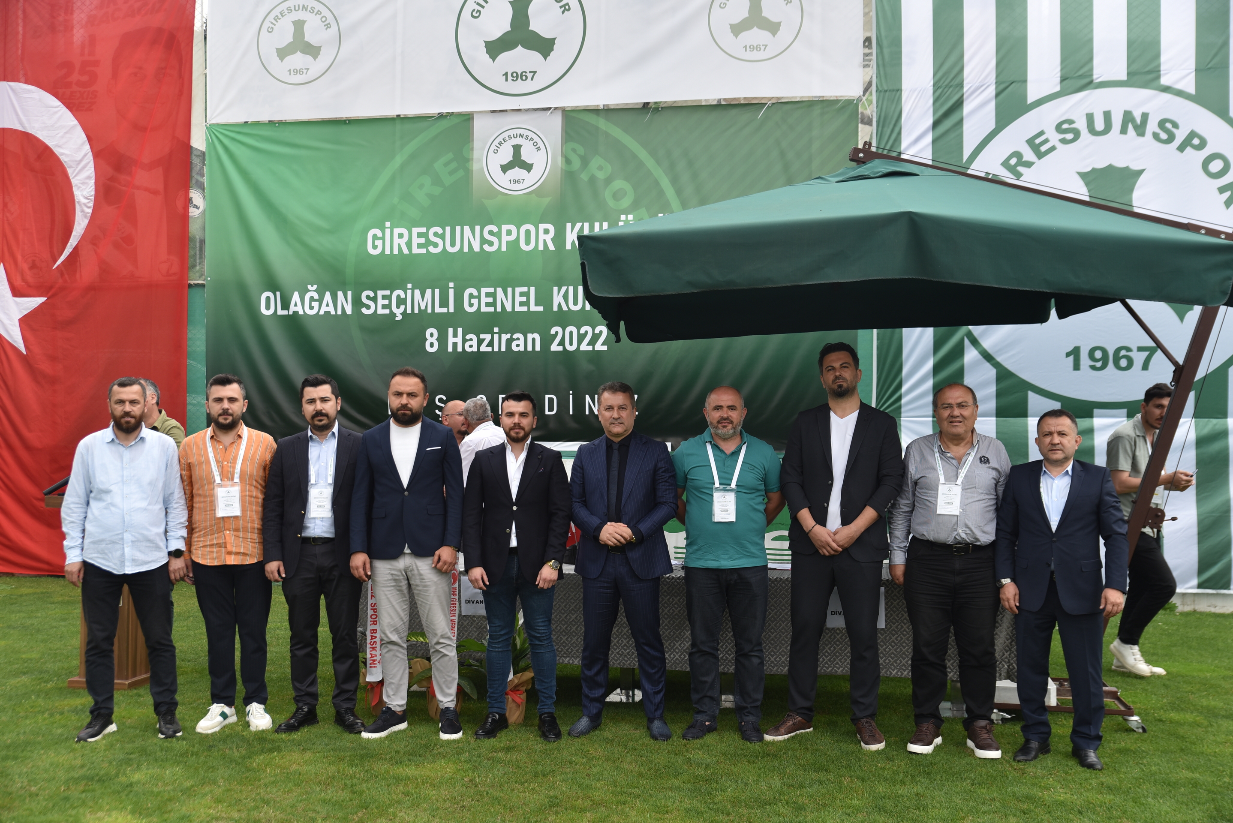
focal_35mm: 36
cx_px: 616
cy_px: 412
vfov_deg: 36.9
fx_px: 1233
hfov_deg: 53.1
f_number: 2.8
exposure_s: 1/400
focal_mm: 36
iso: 100
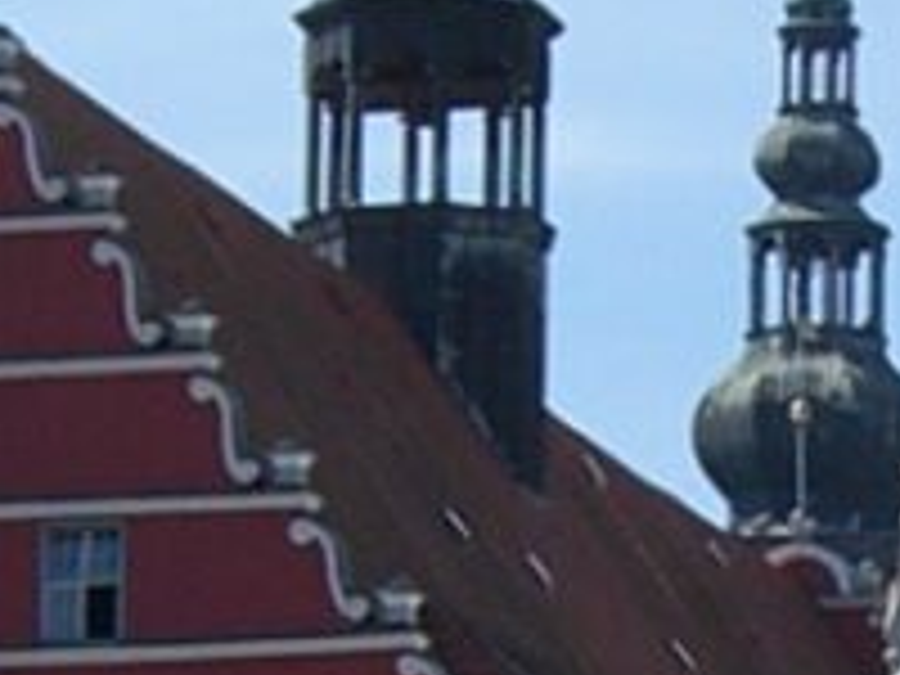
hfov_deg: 6.7
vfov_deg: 5.1
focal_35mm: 292
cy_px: 747
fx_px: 7592
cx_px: 1004
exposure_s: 1/800
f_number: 4.3
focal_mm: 6.2
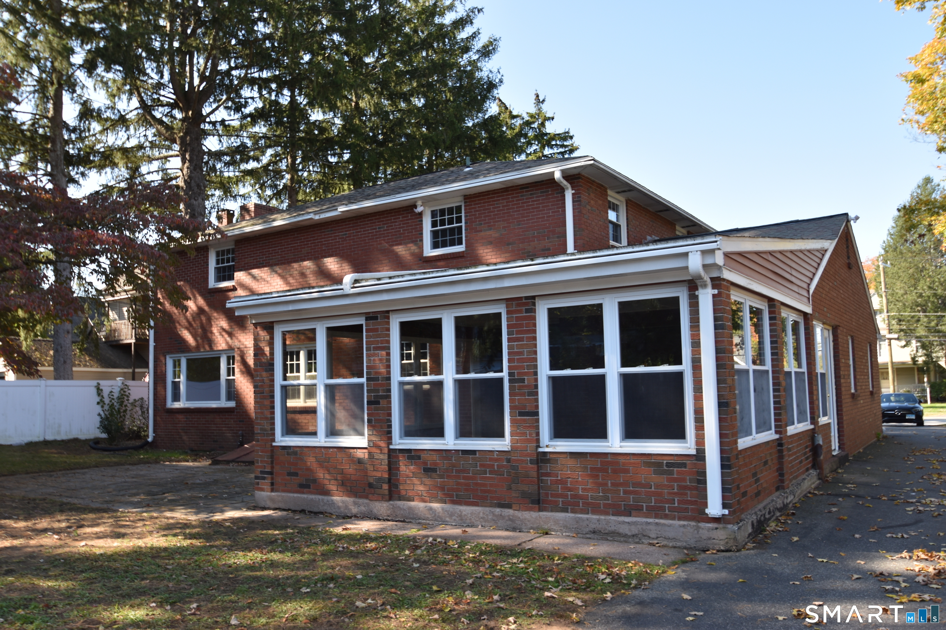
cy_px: 315
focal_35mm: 28
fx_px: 749
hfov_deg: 64.6
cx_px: 473
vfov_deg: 45.7
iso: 100
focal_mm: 19
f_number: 5.6
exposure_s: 1/125
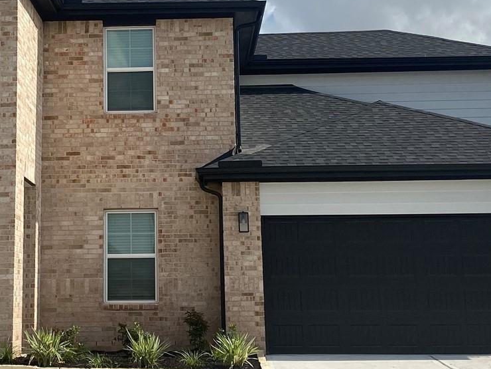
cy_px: 118
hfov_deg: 26.8
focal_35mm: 72
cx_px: 138
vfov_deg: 20.4
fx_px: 1021
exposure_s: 1/4608
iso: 32
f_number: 1.8
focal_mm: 4.25
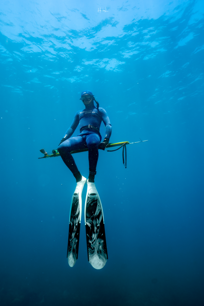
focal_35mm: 24
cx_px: 102
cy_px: 153
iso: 160
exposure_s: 1/500
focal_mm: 24
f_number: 4
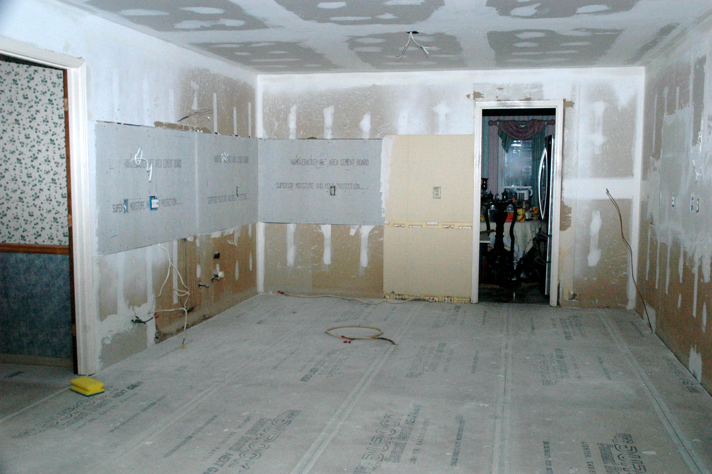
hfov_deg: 57.3
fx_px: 652
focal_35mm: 33
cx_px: 356
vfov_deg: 39.9
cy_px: 237
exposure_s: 1/60
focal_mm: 22
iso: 1250
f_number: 6.3
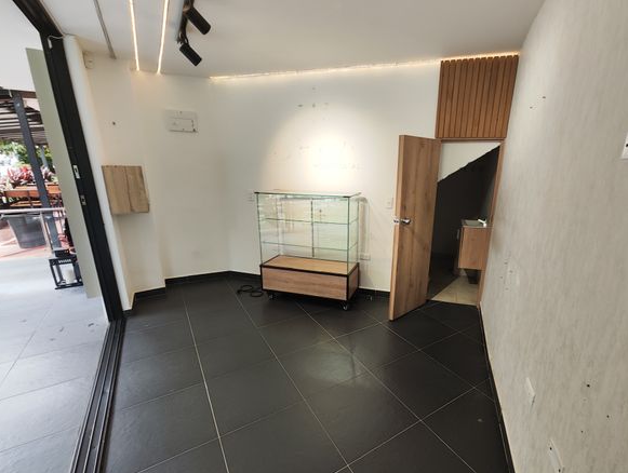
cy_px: 252
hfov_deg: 94.0
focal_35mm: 16
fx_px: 291
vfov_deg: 78.2
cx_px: 351
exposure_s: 1/60
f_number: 2.2
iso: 101
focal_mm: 2.16
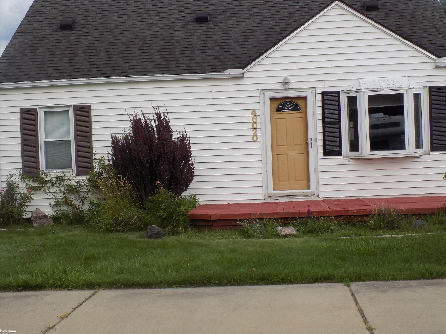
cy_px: 167
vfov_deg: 28.0
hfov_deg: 36.8
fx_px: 670
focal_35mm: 52
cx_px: 223
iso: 80
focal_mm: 9.3
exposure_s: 1/500
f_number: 3.9
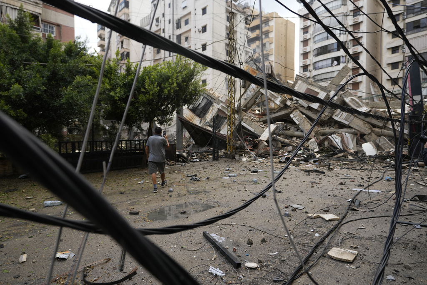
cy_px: 142
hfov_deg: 86.9
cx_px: 214
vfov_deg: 64.6
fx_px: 225
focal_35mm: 19
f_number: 3.5
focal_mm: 19
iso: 500
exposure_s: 1/800
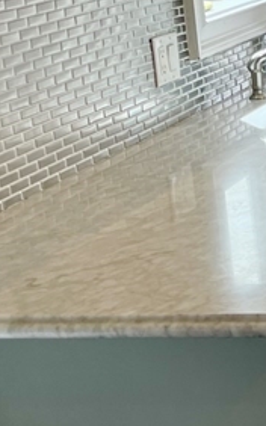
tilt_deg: -12.8
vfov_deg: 20.6
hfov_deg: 11.1
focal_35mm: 100
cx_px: 624
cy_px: 107
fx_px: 1161
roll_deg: +2.0
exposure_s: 1/136
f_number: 1.6
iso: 32
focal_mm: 4.2
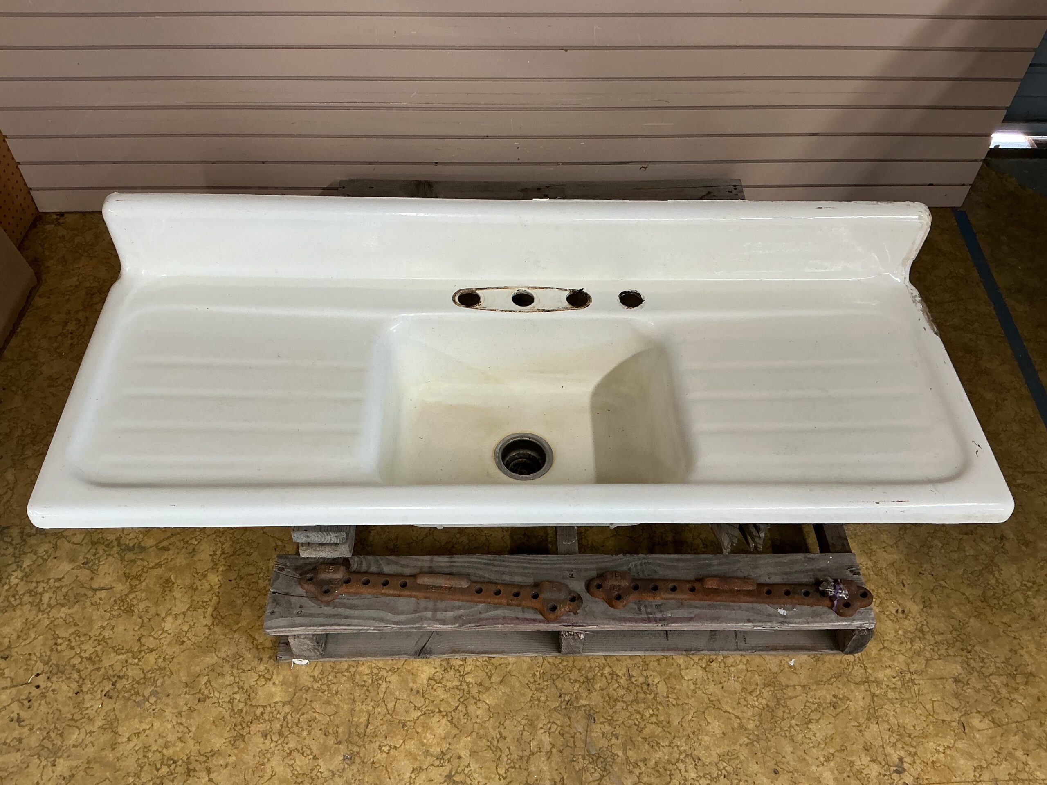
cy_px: 392
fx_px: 877
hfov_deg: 61.7
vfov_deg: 48.2
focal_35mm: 29
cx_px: 524
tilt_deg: -50.2
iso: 64
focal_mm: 3
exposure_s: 1/60
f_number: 1.8
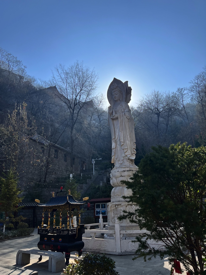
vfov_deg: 67.3
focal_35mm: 26
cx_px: 103
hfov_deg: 53.1
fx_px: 206
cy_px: 138
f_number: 1.5
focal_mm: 5.7
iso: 50
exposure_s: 1/6579
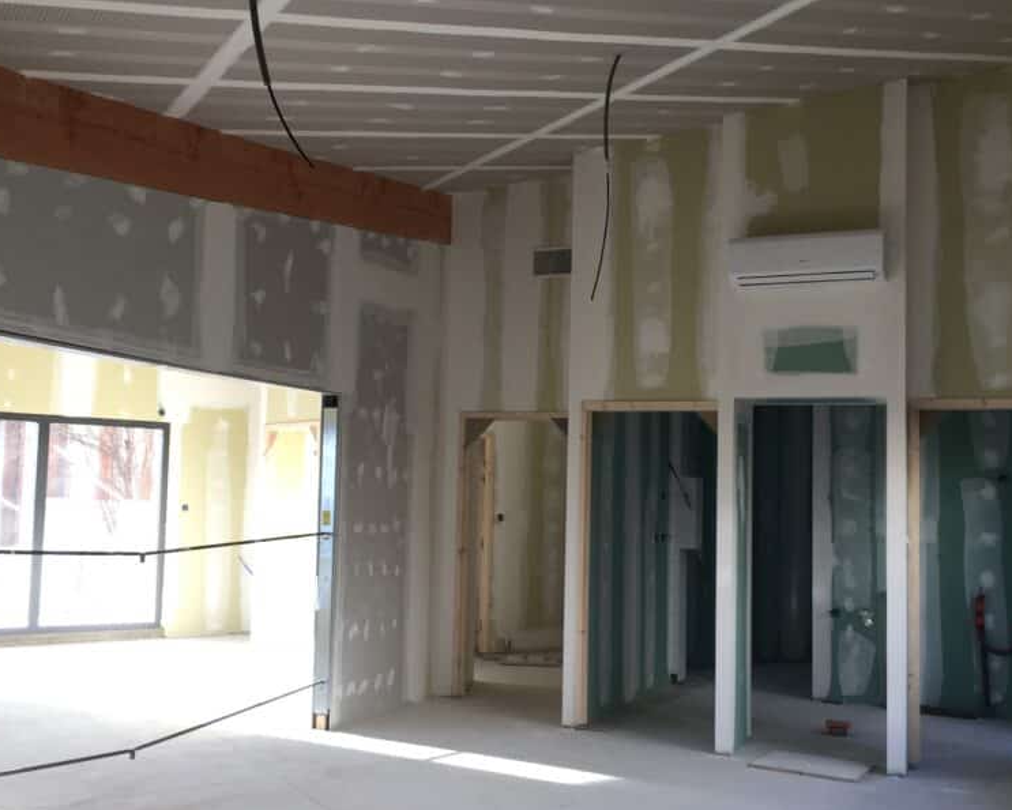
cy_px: 412
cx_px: 462
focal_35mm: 39
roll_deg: -2.0
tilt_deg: +2.9
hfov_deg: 46.8
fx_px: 1169
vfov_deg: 38.2
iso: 32
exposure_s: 1/102
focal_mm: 4.15
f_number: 2.2
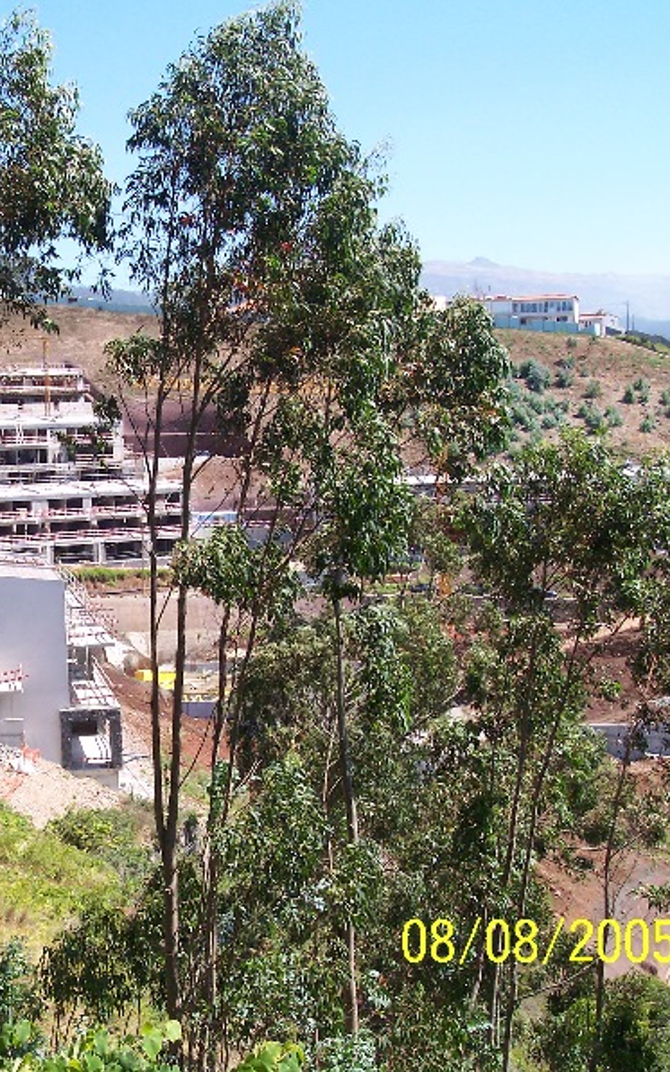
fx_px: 1578
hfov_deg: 23.2
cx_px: 32
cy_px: 537
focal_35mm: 54
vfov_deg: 37.5
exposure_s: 1/350
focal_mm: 8
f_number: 4.8
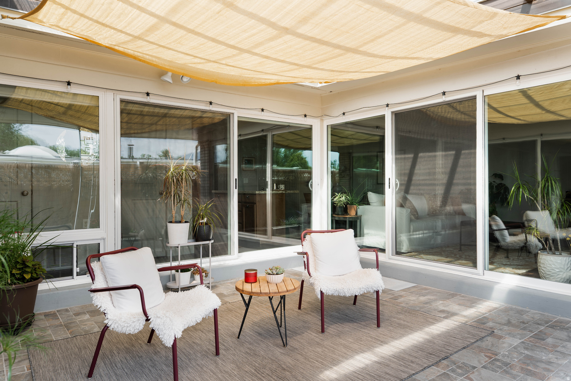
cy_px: 190
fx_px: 381
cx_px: 286
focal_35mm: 24
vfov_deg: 53.1
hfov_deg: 73.7
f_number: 5.6
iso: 100
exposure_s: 1/40
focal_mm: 24
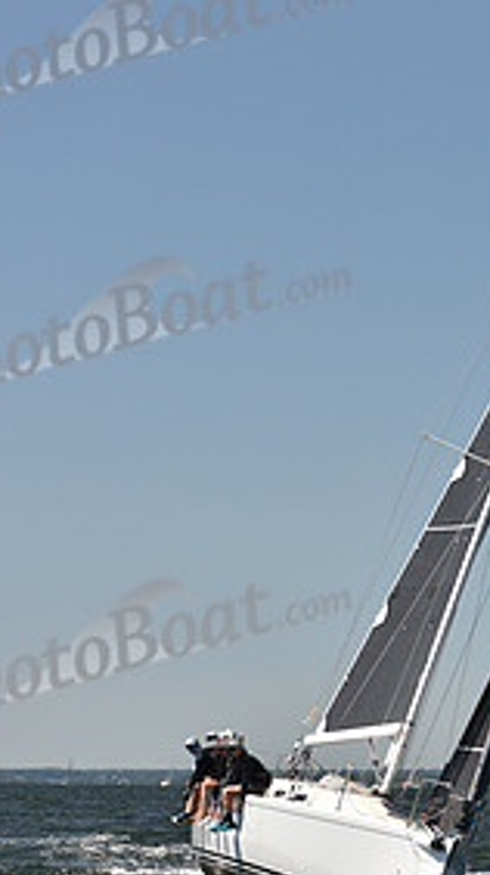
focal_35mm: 151
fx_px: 3498
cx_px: 513
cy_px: 441
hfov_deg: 8.0
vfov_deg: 14.2
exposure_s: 1/1600
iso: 250
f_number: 3.2
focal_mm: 70
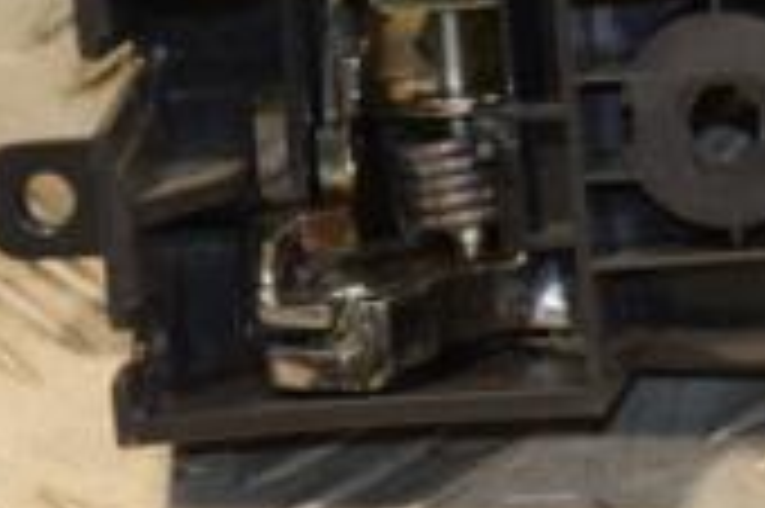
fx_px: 10126
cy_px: 67
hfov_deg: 4.3
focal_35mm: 477
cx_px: 819
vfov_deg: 2.9
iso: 800
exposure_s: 1/160
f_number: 5.6
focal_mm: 90
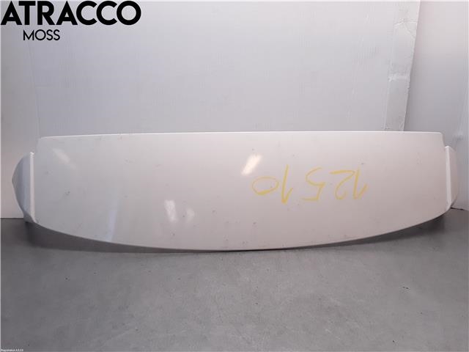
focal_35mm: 28
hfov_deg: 63.4
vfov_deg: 49.7
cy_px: 176
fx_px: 379
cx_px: 234
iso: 100
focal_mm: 2.91
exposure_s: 1/244
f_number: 1.9
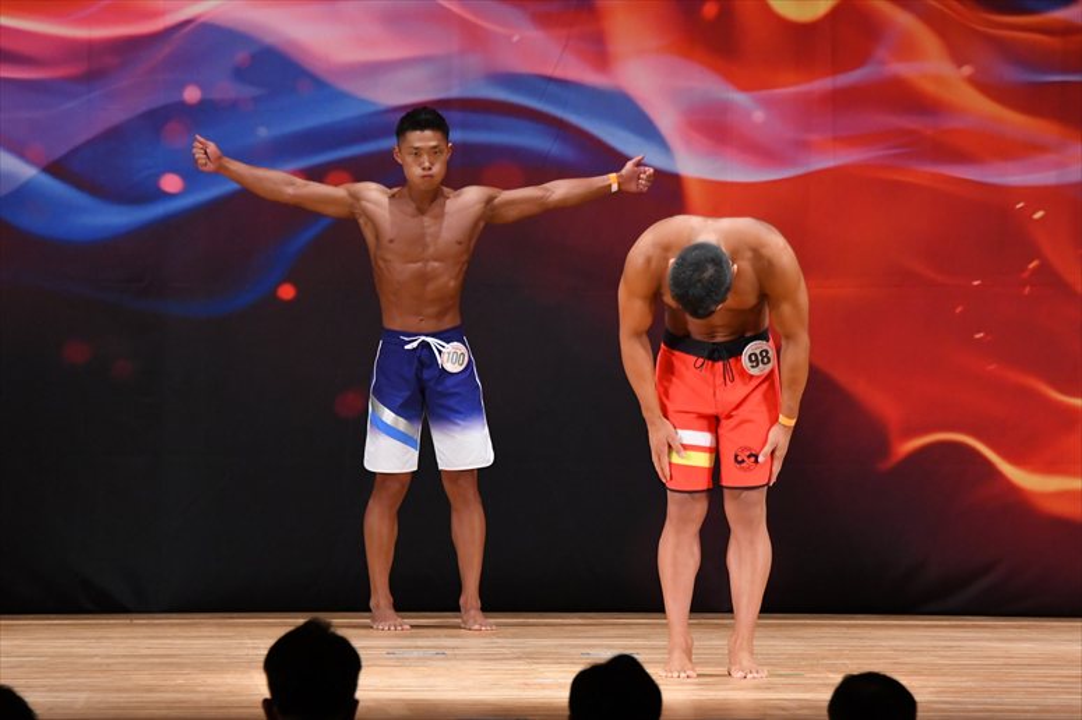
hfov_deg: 8.6
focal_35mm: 240
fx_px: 7210
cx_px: 541
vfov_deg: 5.7
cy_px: 360
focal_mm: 160
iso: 3600
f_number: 5.6
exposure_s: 1/400
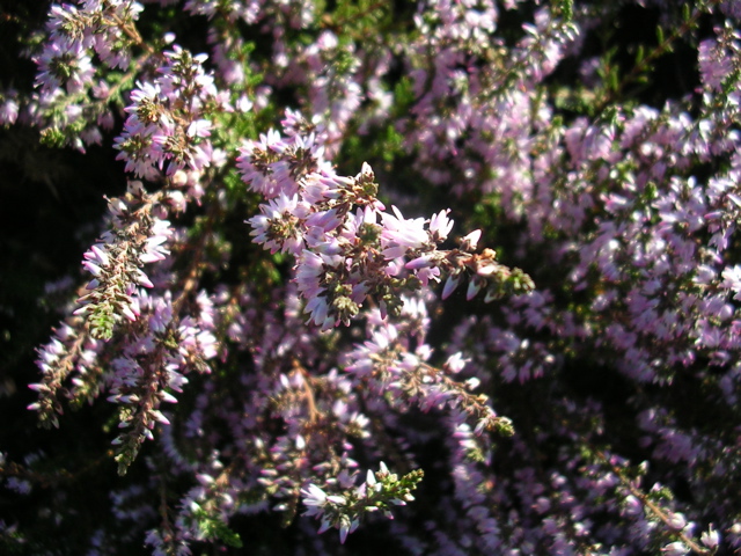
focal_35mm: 38
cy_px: 278
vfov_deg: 37.7
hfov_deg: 49.0
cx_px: 370
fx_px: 813
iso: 50
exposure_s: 1/394
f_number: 2.8
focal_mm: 5.8
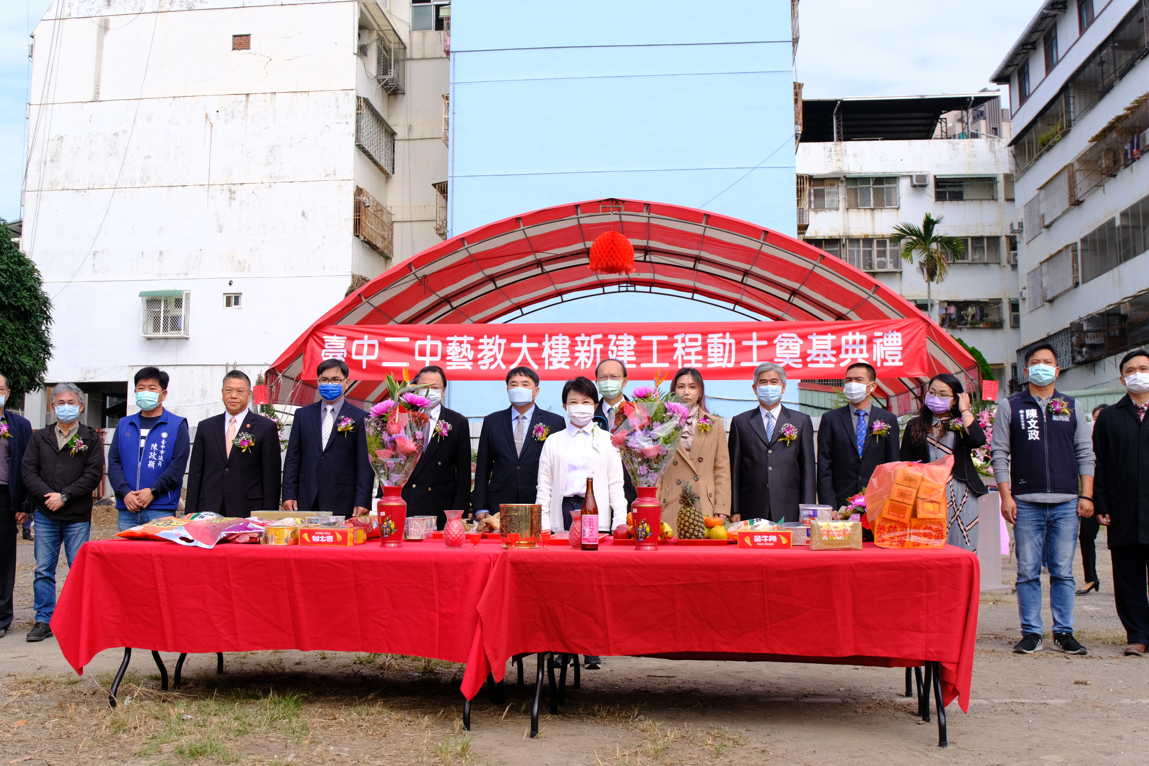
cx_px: 574
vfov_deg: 36.9
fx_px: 1149
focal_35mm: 36
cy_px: 383
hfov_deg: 53.1
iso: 160
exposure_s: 1/640
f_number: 4
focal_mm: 24
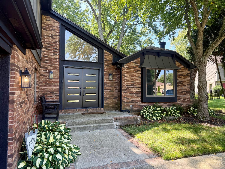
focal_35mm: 24
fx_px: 156
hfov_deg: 71.6
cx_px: 112
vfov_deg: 56.8
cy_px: 84
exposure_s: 1/314
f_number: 1.78
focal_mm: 6.76
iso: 100
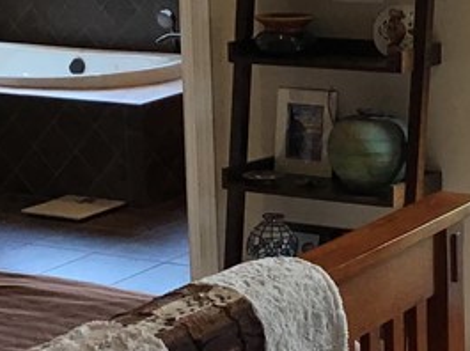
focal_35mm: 120
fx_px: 1627
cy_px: 209
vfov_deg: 12.3
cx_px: 277
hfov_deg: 16.4
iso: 25
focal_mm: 3.3
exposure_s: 1/30
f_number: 2.4
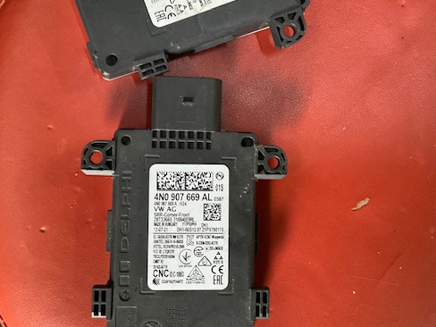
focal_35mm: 38
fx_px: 479
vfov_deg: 37.7
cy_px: 155
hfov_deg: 49.0
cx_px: 206
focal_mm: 3
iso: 320
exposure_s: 1/30
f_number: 1.8
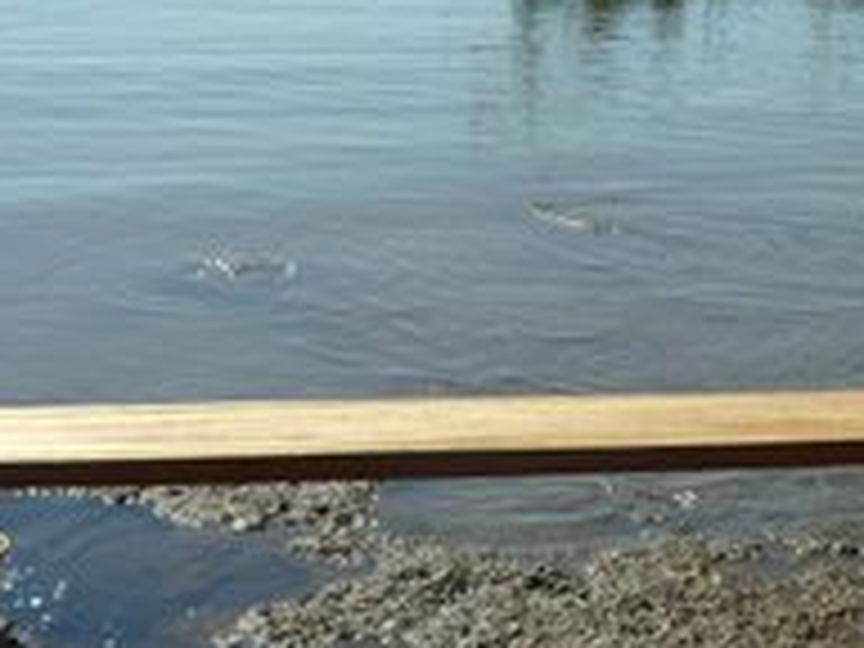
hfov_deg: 24.5
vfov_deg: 18.9
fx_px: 1947
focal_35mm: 78
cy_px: 310
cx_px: 720
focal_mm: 4.5
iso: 80
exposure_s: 1/1000
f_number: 3.3
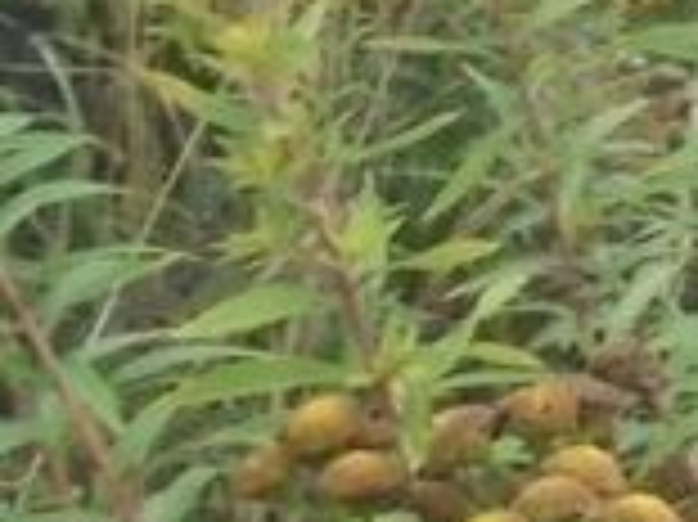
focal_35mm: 134
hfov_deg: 12.0
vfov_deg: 10.9
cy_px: -4
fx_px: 2700
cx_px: 1657
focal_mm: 4.6
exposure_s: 1/250
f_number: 3.5
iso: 400
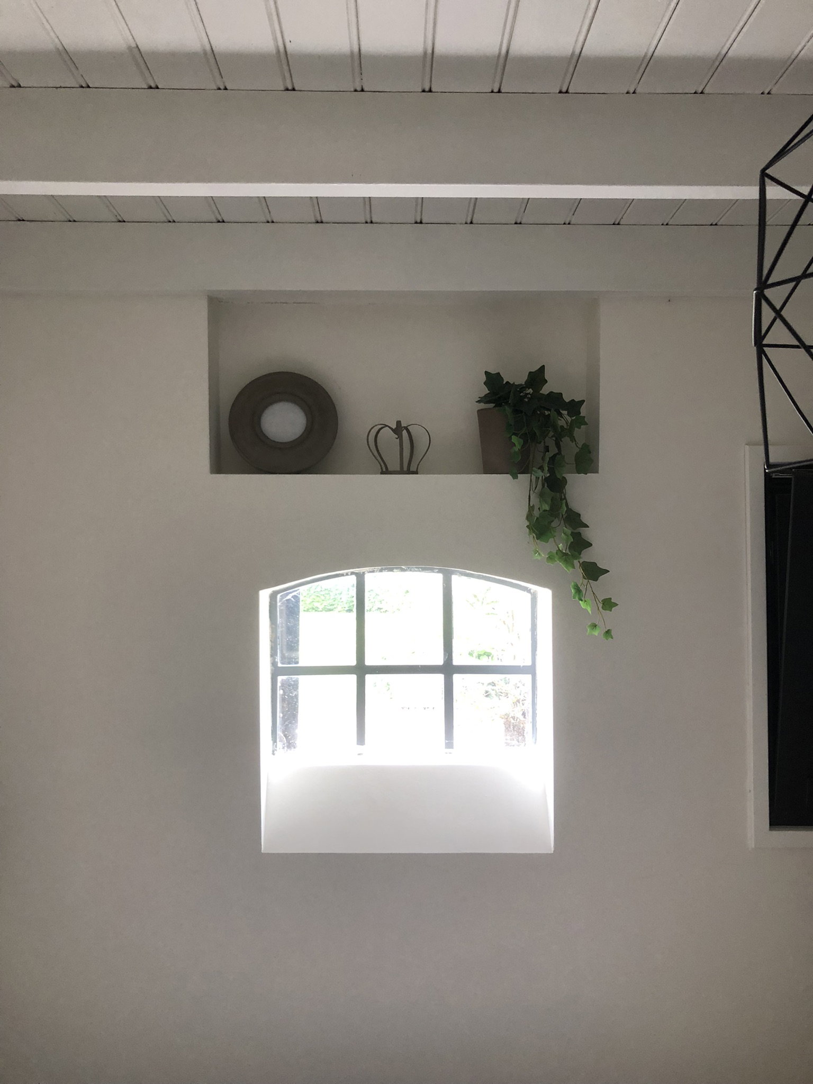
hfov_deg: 49.7
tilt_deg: +1.3
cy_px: 542
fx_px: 877
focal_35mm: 28
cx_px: 406
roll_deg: +0.1
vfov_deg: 63.4
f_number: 1.8
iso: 32
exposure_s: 1/30
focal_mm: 3.99
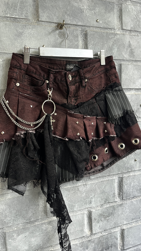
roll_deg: +2.9
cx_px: 66
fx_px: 193
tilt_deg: -7.3
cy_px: 125
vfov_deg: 66.1
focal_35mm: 29
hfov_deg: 40.2
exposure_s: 1/61
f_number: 1.6
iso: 125
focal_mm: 5.1
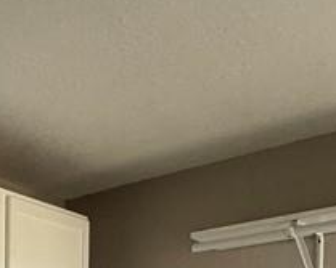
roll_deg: +0.3
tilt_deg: -3.0
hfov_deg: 24.8
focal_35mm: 67
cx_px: -93
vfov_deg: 19.3
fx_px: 666
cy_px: 425
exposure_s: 1/60
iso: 320
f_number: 2.2
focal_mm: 2.22
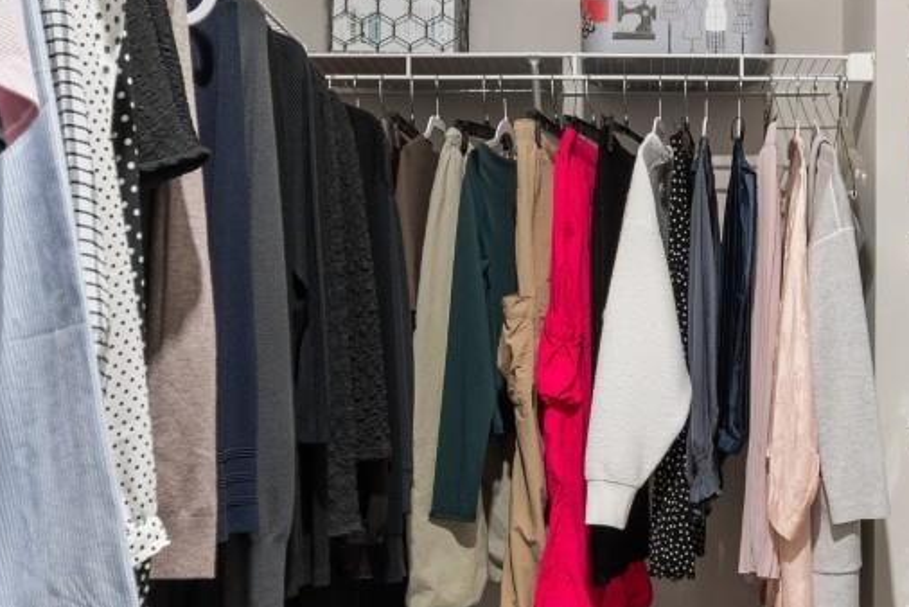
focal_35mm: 48
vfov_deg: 28.1
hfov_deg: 40.5
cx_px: 622
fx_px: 1213
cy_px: 354
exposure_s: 1.6
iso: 100
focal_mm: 10
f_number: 4.5
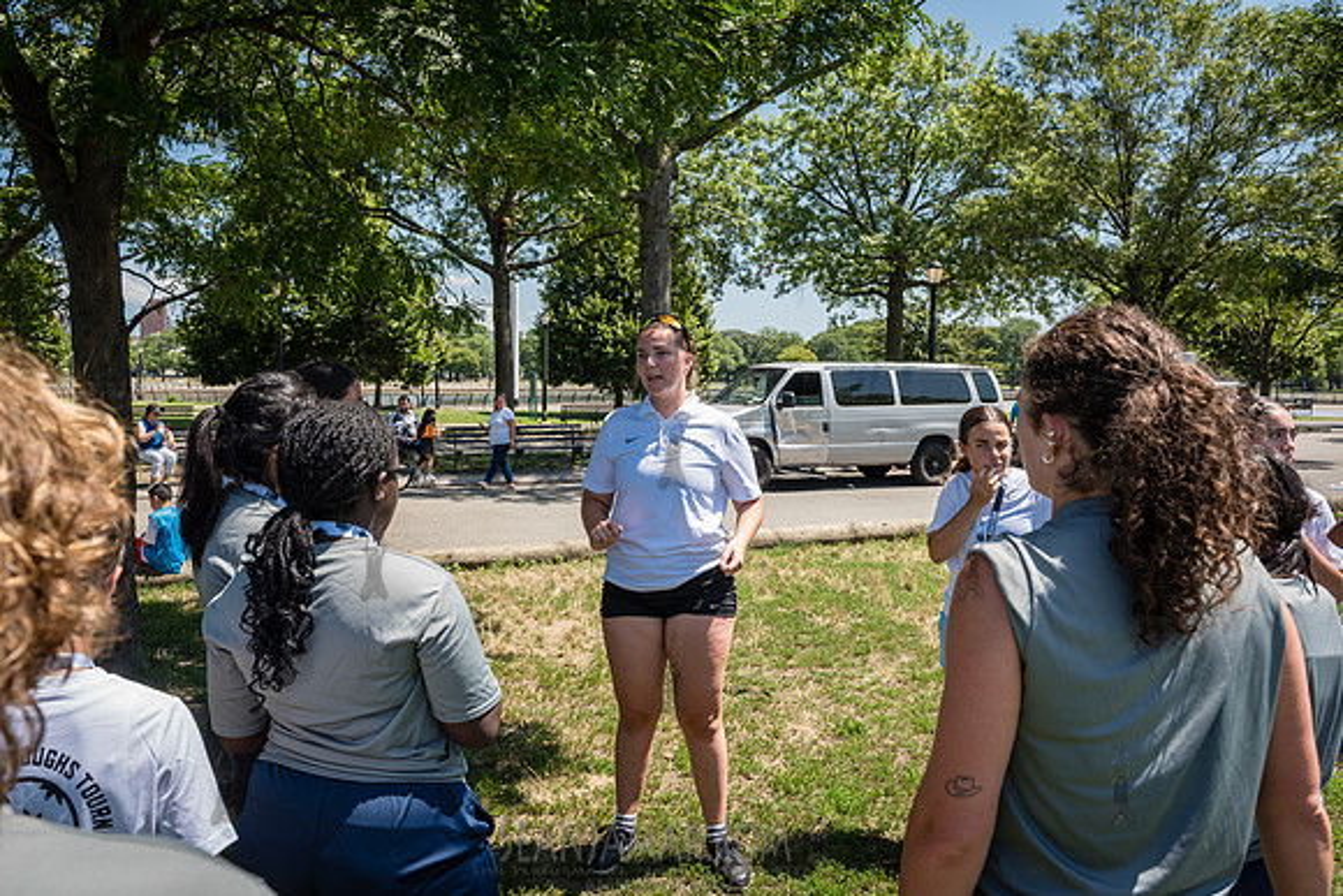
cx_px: 672
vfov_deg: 41.1
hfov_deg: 58.7
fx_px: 1194
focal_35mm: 32
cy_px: 448
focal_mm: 32
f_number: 7.1
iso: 200
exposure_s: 1/400
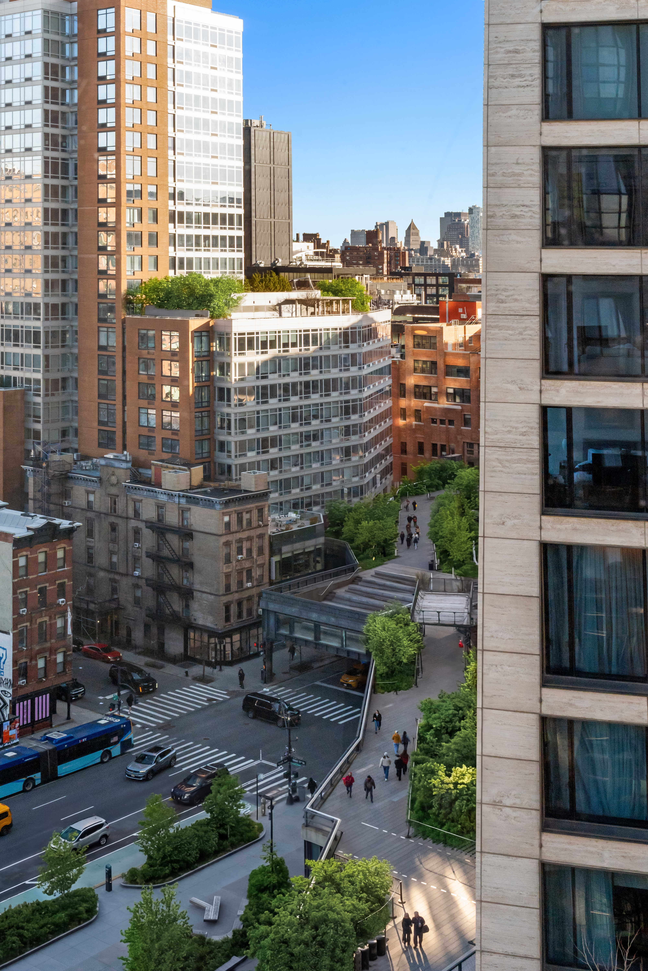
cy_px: 486
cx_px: 324
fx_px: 1134
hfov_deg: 31.9
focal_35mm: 42
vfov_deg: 46.4
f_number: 22
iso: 640
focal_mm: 42
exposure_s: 1/125
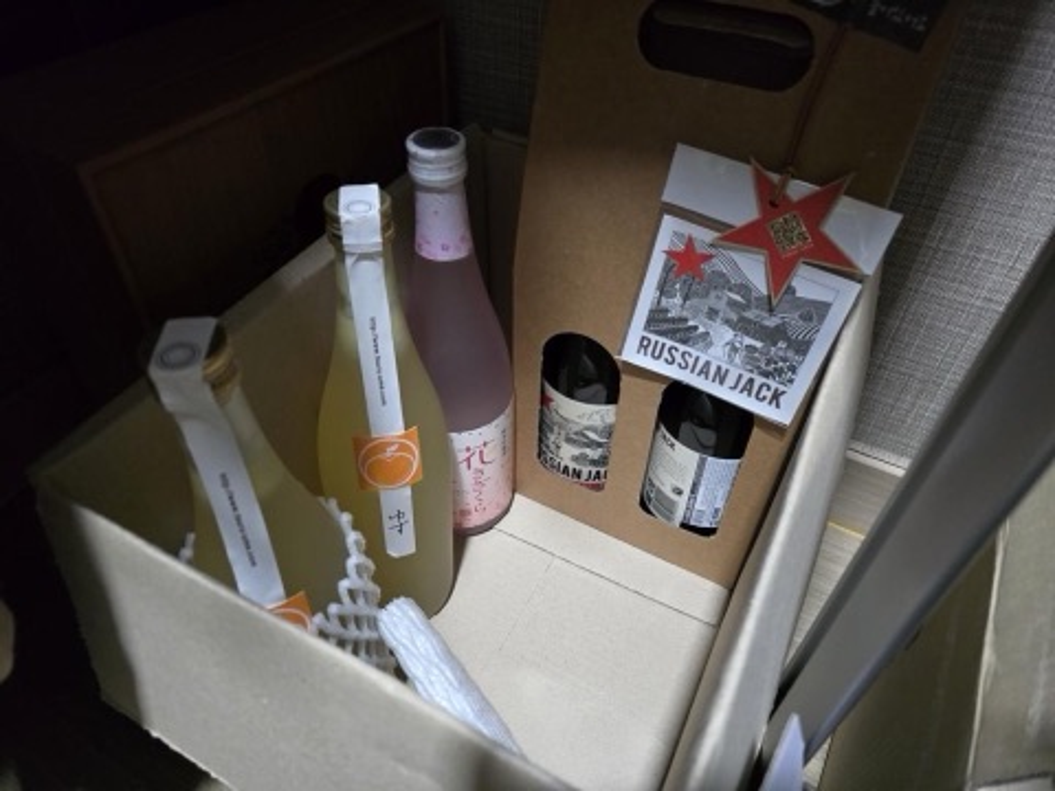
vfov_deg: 58.9
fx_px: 701
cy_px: 396
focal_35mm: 23
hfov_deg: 73.9
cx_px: 528
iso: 1250
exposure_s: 1/60
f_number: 1.7
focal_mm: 6.3
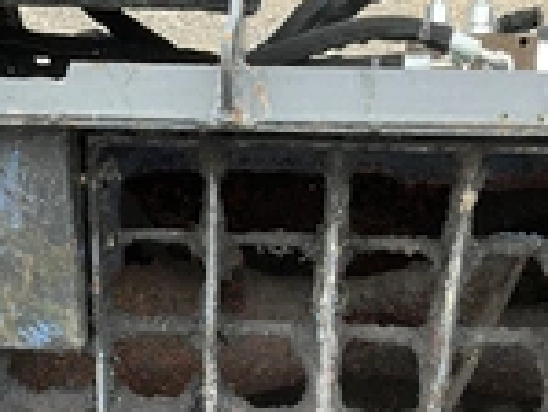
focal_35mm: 78
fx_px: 1236
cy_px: 445
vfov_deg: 18.3
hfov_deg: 24.9
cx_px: 210
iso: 32
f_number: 1.8
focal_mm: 3
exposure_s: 1/122
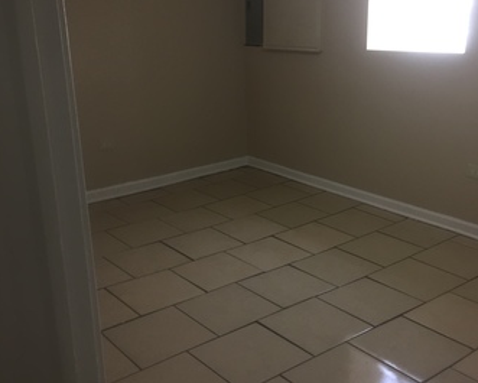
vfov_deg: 36.5
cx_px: 251
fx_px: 580
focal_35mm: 41
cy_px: 198
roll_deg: +0.6
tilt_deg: -18.6
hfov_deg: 44.8
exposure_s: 1/30
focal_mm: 4.15
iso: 80
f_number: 2.2
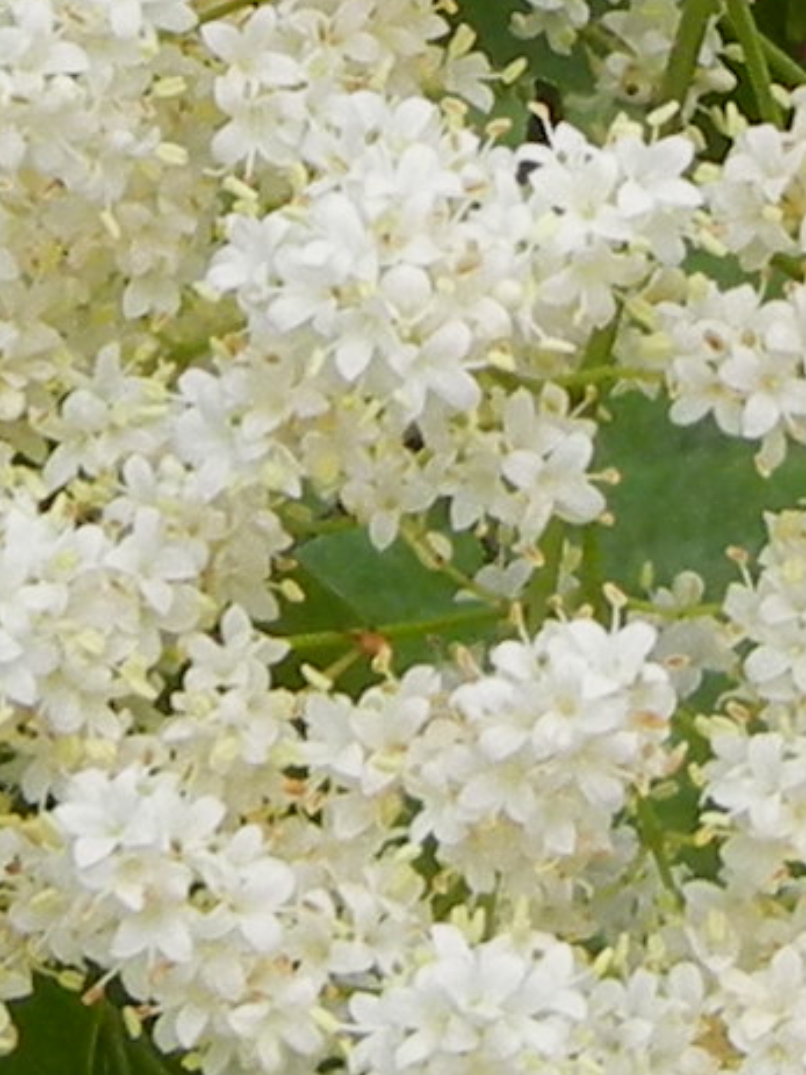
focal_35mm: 259
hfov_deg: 5.7
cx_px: 309
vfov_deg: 7.6
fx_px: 8044
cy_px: 12
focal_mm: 5.4
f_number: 3.5
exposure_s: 1/218
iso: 160
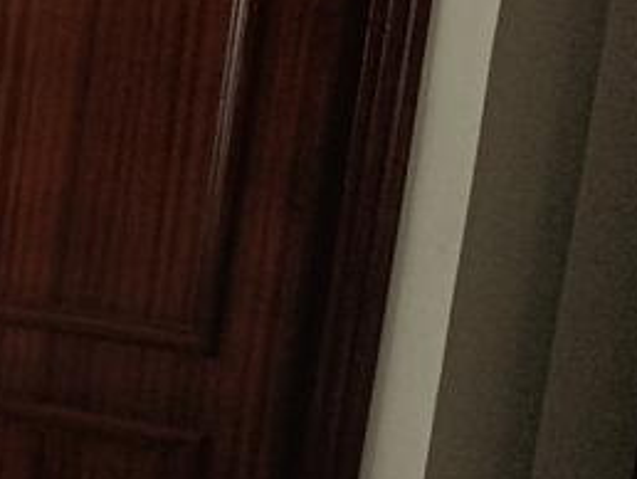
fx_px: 2358
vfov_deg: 11.6
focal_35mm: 128
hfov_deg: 11.9
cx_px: -973
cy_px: 323
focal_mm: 6.14
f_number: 1.6
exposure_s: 1/100
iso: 80
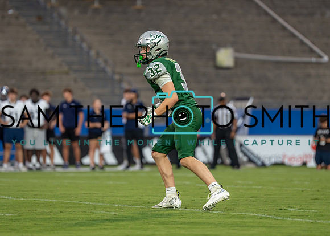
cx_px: 157
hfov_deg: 7.4
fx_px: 2538
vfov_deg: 5.3
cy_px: 106
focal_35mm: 271
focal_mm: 200
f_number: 2.8
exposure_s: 1/1250
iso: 1600
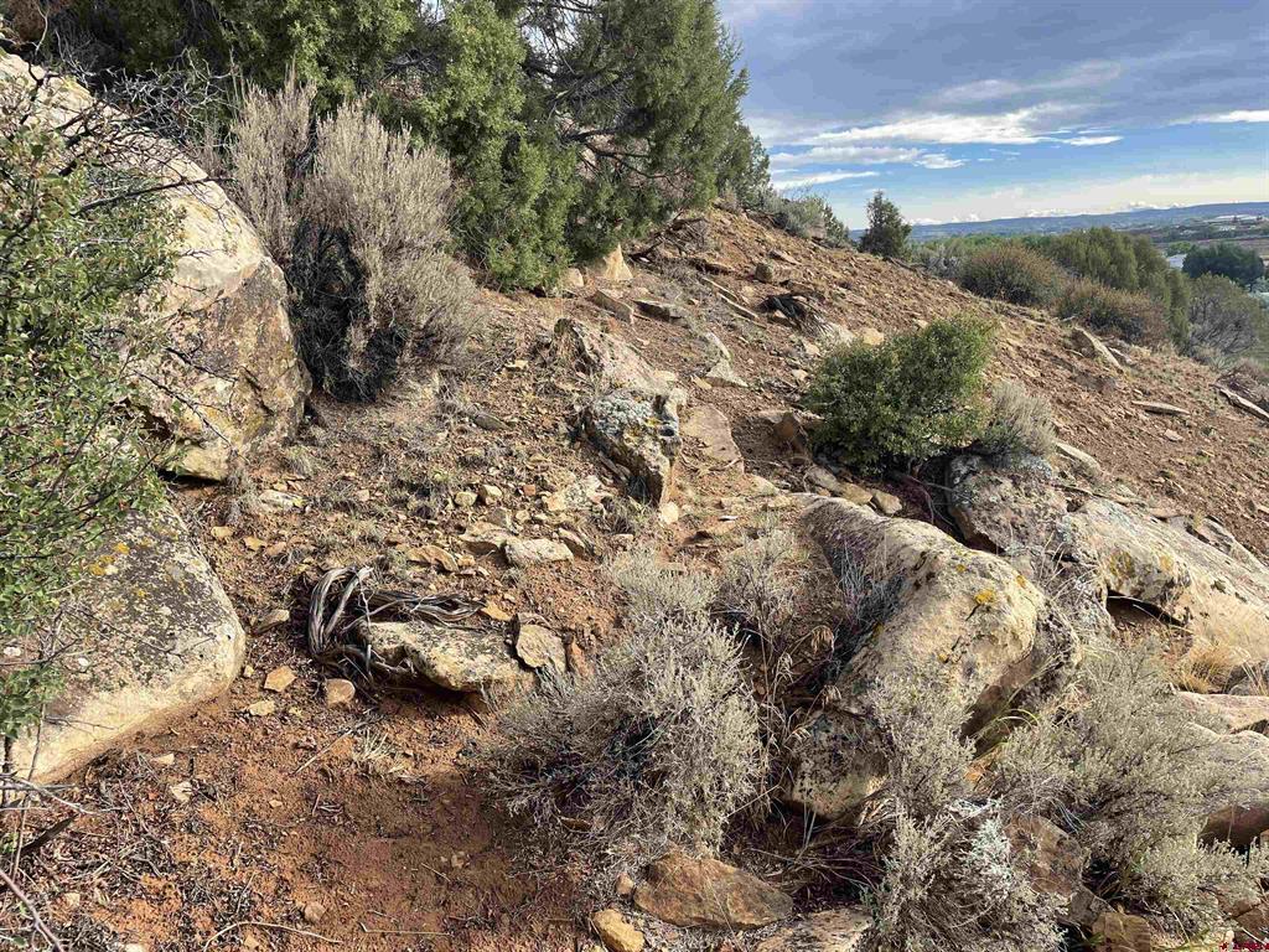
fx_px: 953
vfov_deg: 53.1
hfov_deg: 67.3
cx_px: 634
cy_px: 476
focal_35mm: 26
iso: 32
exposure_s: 1/972
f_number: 1.6
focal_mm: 4.2
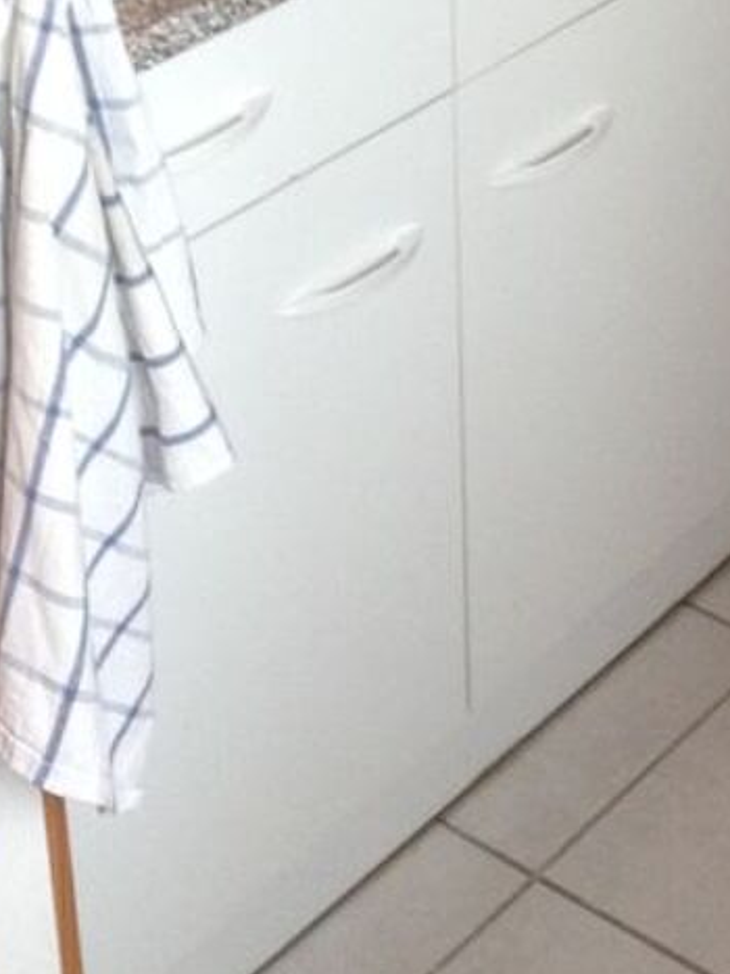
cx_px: 688
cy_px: -149
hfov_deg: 14.6
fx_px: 2813
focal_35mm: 100
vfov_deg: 18.7
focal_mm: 4.28
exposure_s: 1/20
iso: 160
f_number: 2.4
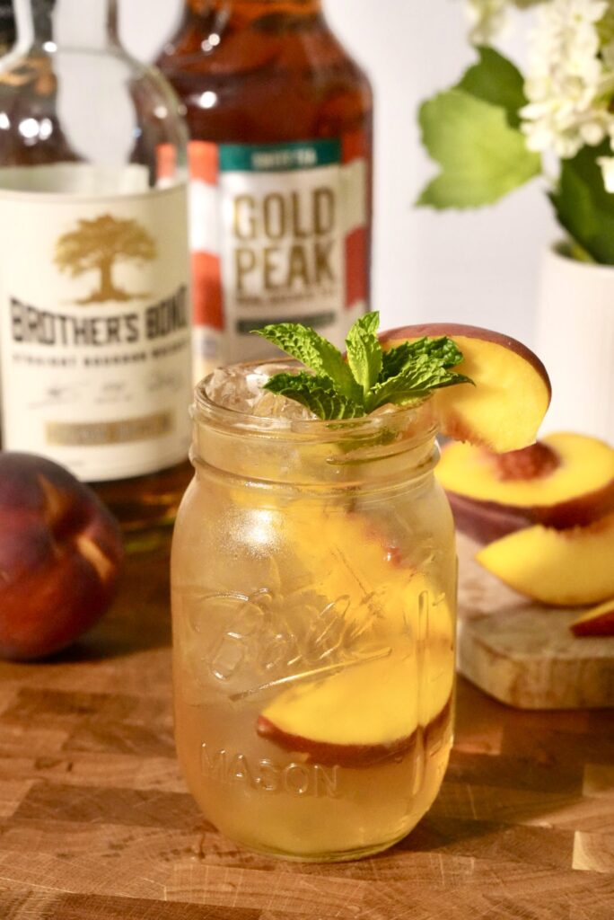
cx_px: 307
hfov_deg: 18.2
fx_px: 1916
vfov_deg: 27.0
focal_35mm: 75
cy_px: 460
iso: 5000
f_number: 6.3
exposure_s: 1/100
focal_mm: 50
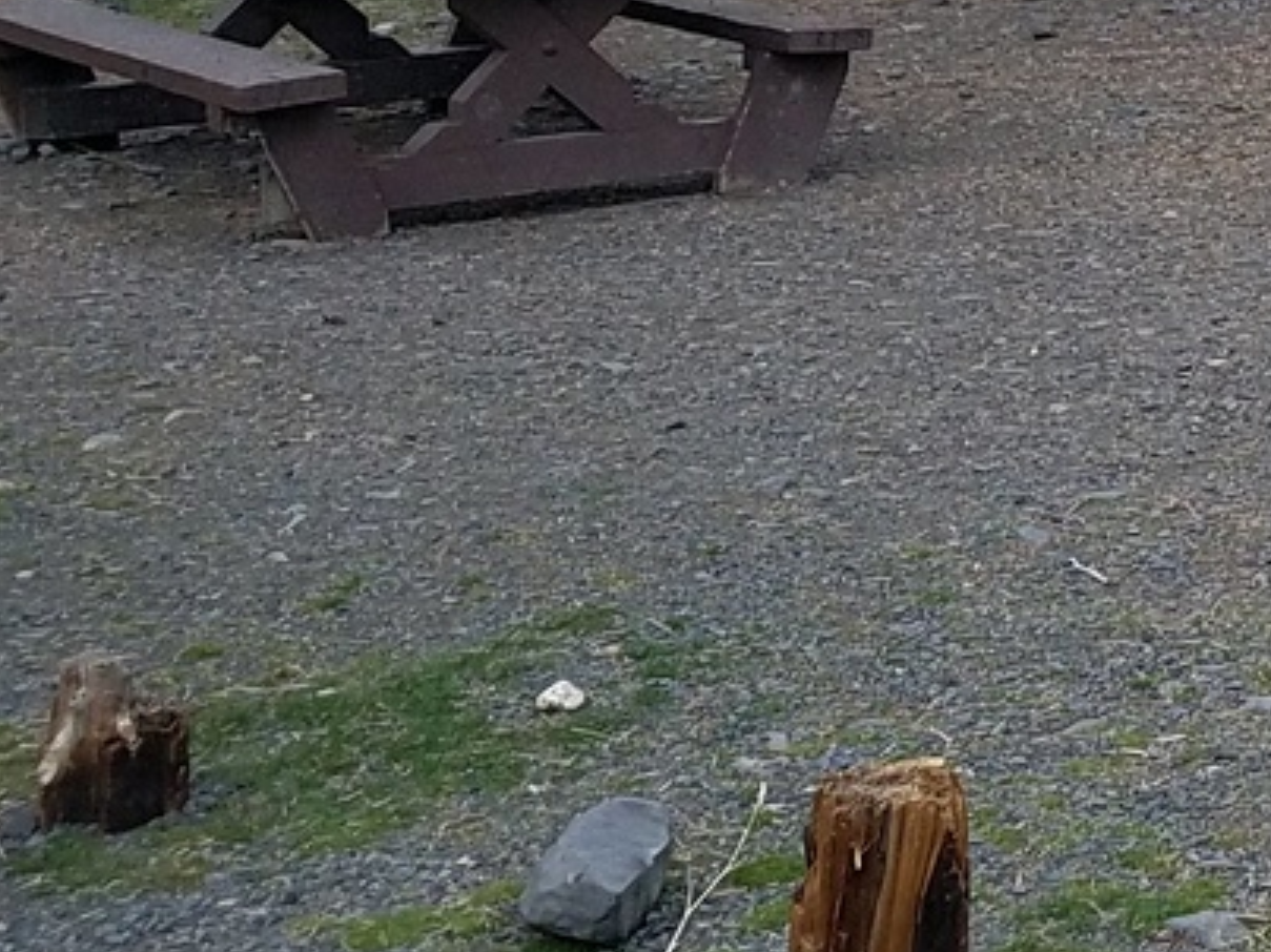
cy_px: -363
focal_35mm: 93
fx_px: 3414
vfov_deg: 15.0
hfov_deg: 18.3
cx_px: 2015
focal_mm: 4.2
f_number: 1.7
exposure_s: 1/243
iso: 40
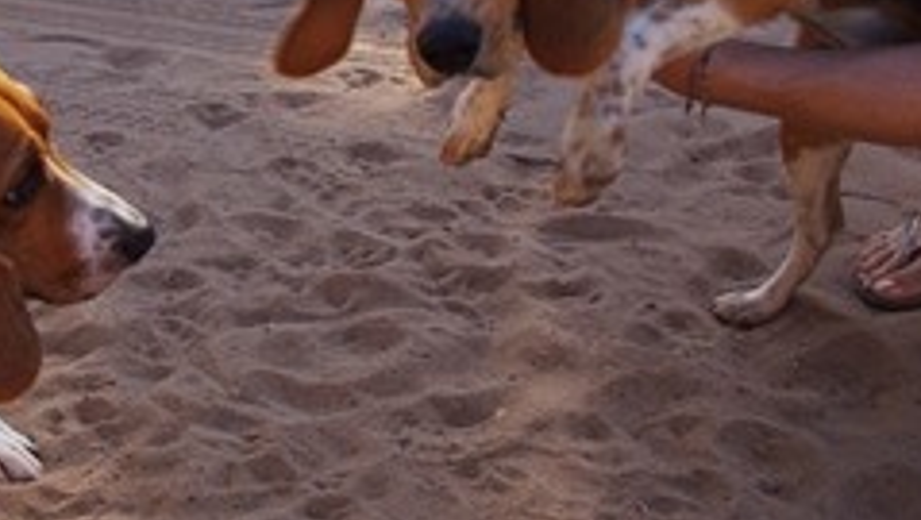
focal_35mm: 53
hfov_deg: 37.5
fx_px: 1296
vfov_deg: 22.5
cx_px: 162
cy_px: 148
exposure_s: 1/250
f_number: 5.6
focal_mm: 18
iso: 200
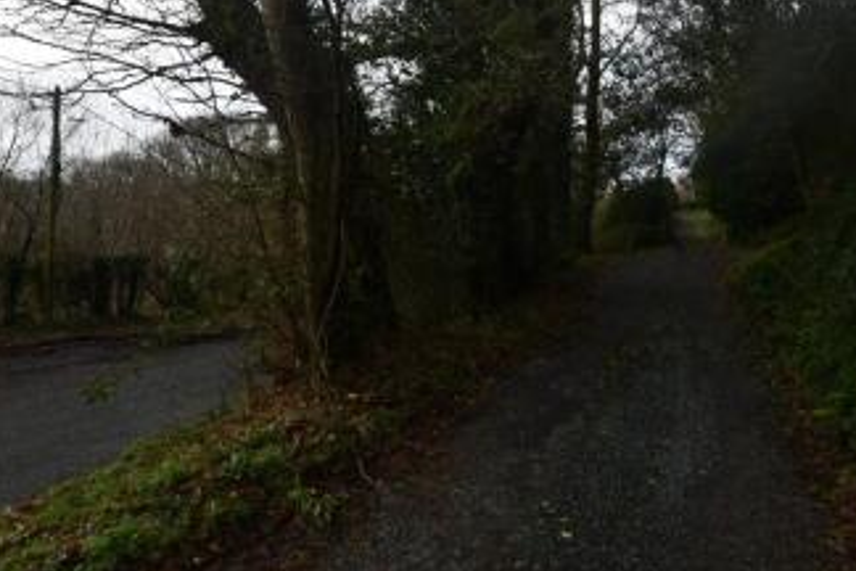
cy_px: 194
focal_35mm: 25
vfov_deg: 50.4
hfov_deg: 71.5
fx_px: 594
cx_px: 428
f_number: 6.3
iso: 200
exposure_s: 1/250
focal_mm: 11.5
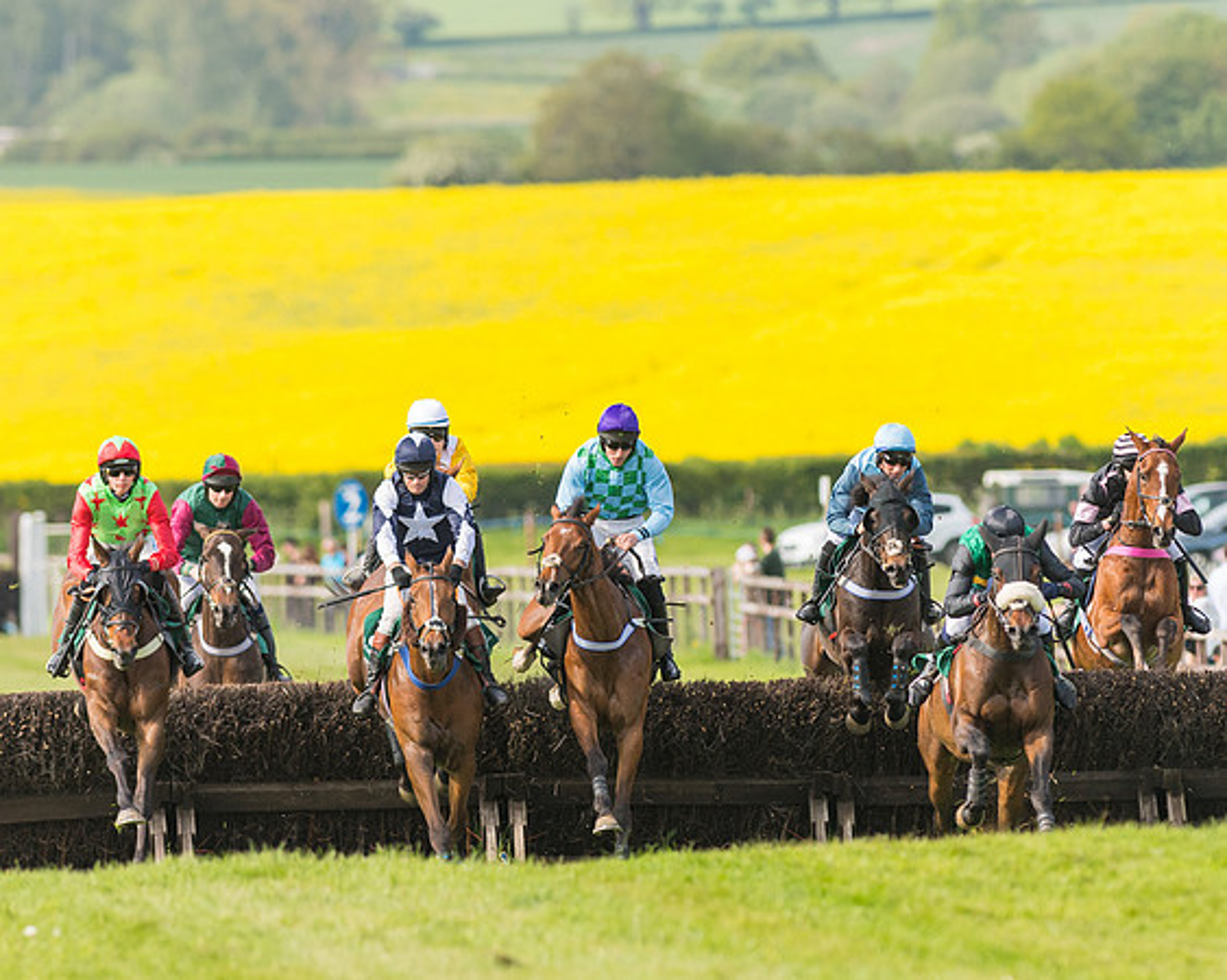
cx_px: 666
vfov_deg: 3.1
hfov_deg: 3.8
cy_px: 490
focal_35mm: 507
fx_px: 18397
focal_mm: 300
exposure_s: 1/2500
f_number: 5
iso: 400
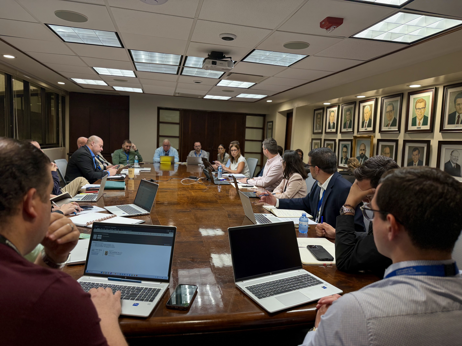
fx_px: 320
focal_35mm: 24
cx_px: 231
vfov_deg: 56.8
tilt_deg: -5.5
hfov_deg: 71.6
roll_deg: -2.4
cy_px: 173
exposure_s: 1/120
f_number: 1.78
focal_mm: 6.76
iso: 200
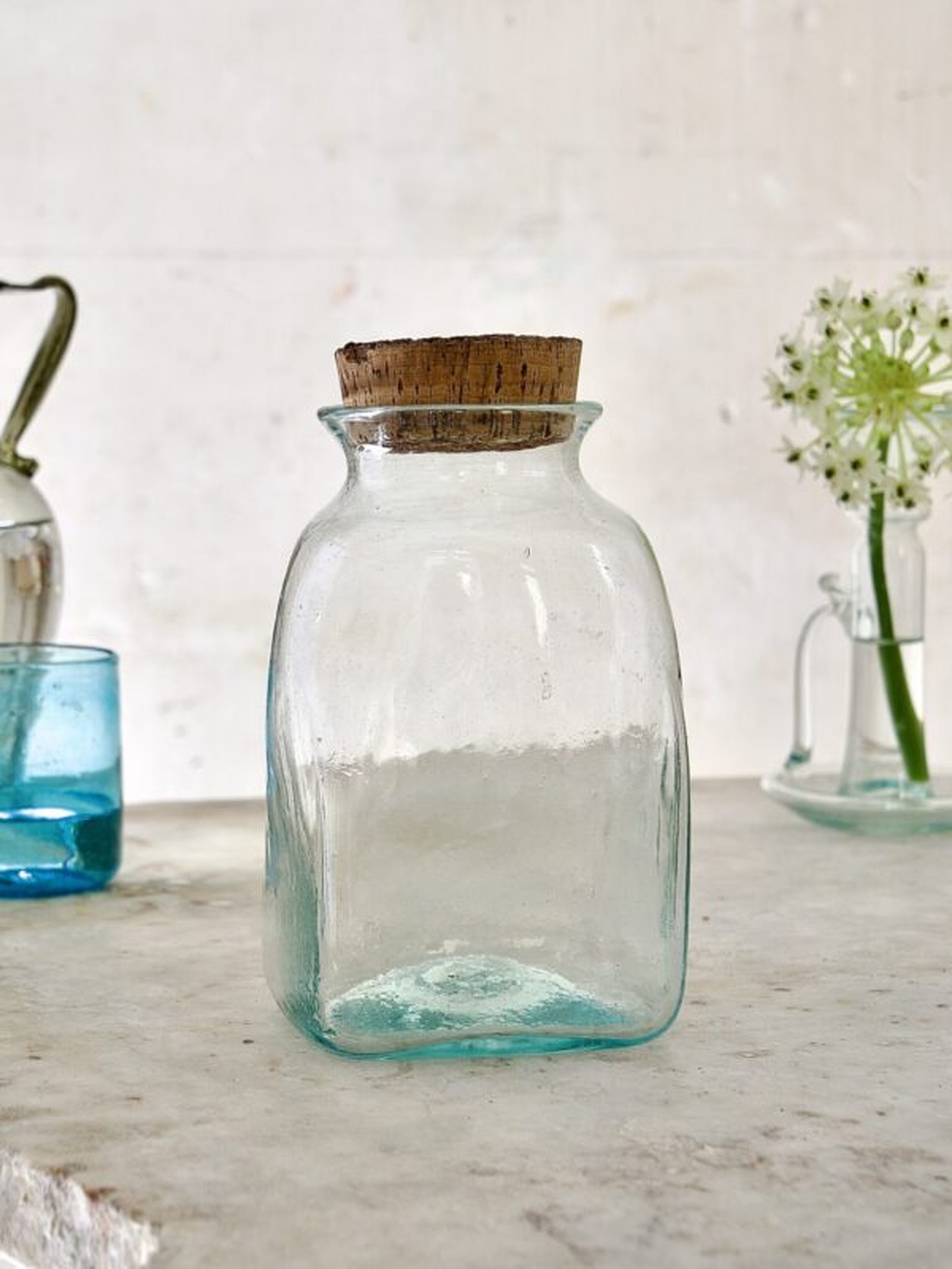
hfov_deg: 23.7
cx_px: 476
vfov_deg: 31.2
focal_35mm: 62
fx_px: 2273
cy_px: 634
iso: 200
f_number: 4.5
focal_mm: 31
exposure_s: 1/160
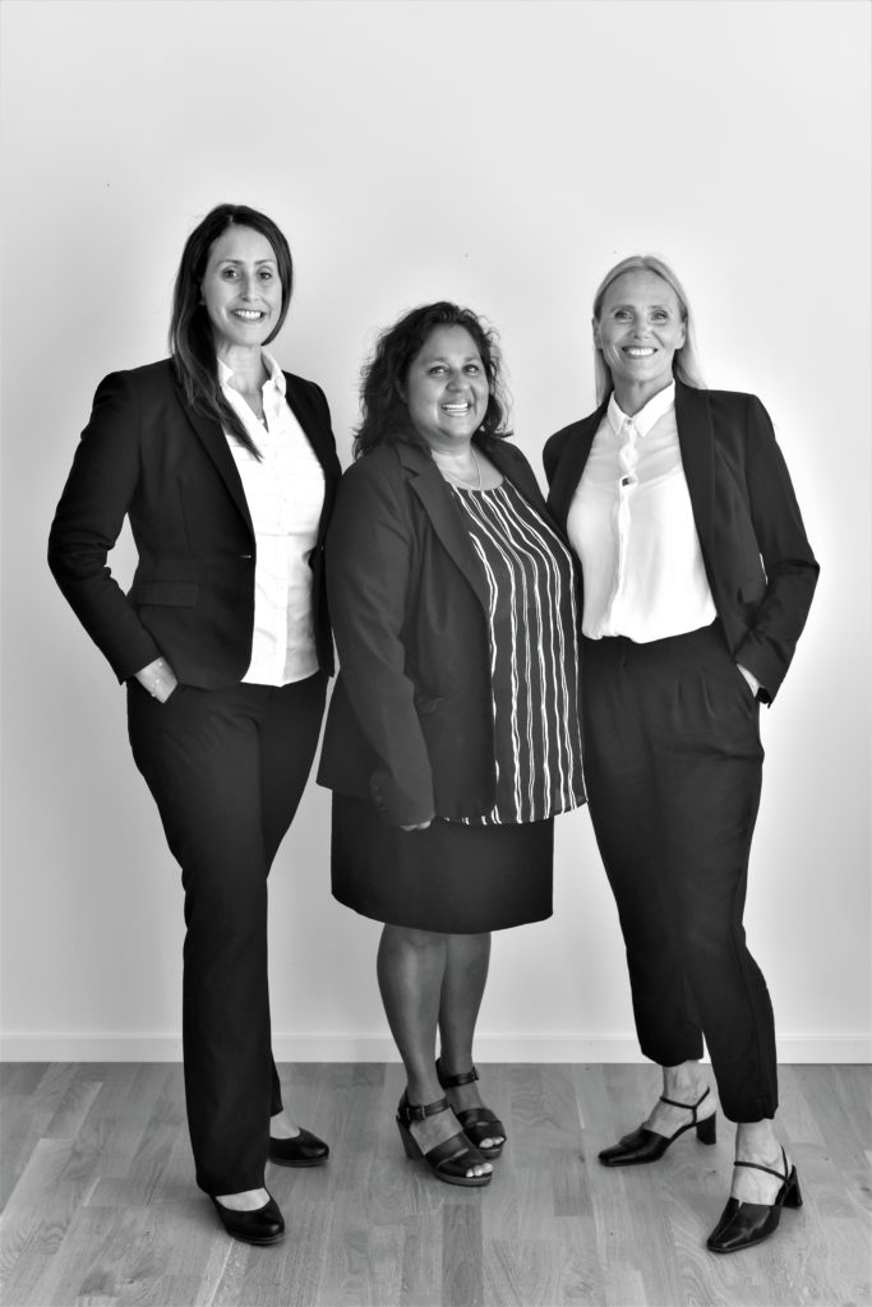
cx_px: 436
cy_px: 654
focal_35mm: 50
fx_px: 1816
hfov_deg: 27.0
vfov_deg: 39.6
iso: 800
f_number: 5.6
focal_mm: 50
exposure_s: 1/160
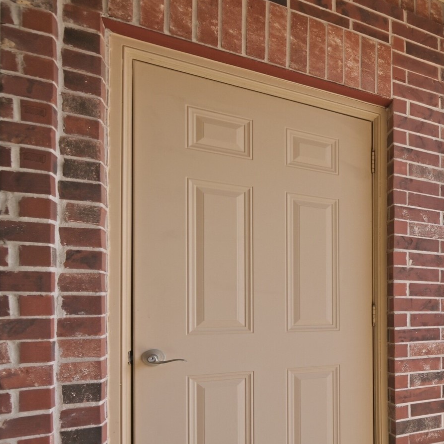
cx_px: 524
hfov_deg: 40.5
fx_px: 421
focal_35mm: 29
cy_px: 309
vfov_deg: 54.1
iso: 64
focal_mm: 14
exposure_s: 1/125
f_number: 8
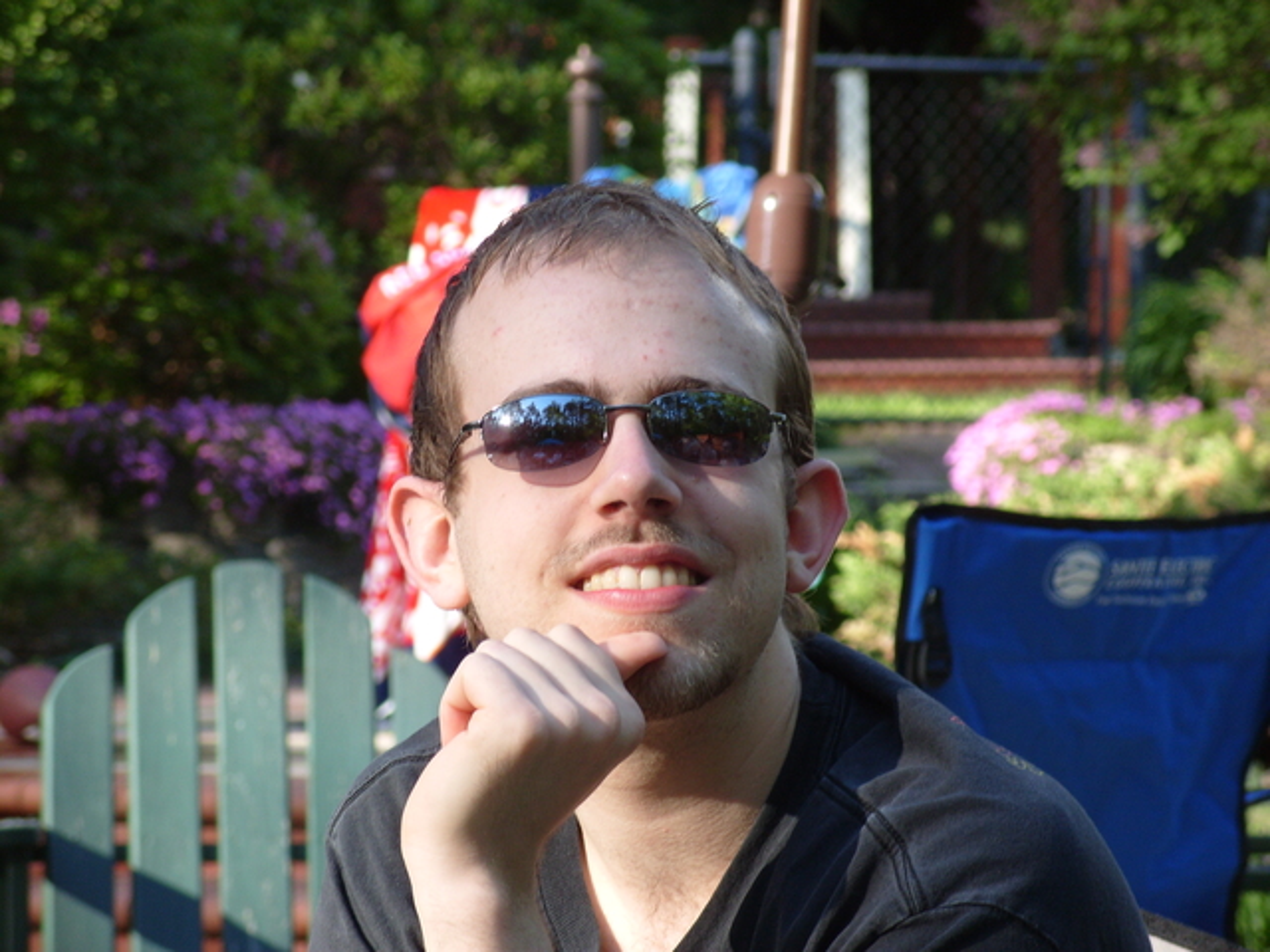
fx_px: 6420
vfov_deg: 8.5
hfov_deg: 11.3
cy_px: 476
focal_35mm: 175
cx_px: 635
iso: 100
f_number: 4.5
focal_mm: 39
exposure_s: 1/125
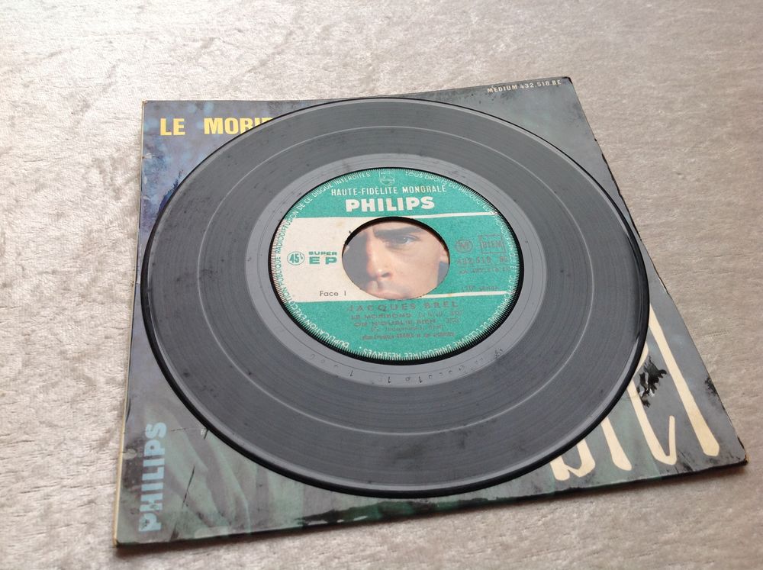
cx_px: 382
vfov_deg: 40.6
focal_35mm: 35
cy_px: 285
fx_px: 770
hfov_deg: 52.7
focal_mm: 4.28
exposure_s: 1/60
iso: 50
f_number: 2.4
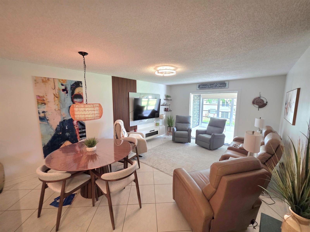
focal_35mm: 13
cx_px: 155
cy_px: 116
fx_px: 116
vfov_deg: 89.9
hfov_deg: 106.2
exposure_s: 1/60.2
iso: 200
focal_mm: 2.2
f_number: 1.9
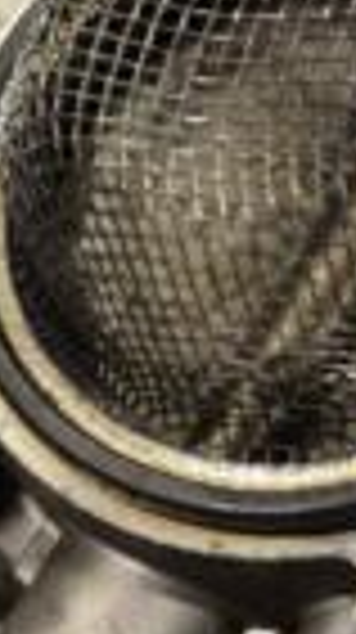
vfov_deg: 7.3
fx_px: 4949
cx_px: 545
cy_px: 225
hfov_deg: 4.1
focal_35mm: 294
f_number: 5.6
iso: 280
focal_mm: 44
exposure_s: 1/60
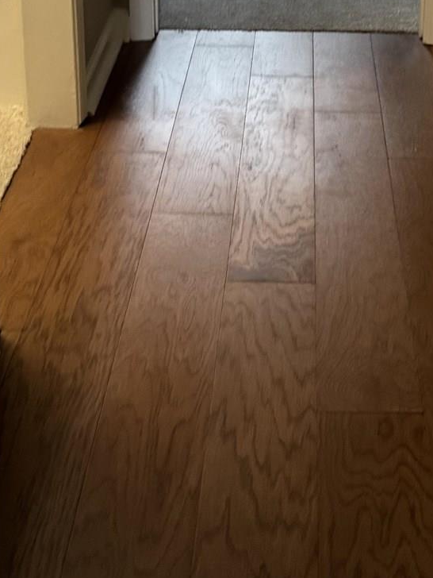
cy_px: -21
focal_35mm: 76
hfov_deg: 19.2
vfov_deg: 24.3
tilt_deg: -17.0
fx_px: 1268
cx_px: 335
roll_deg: -1.1
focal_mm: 6.76
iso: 400
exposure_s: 1/60
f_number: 1.78
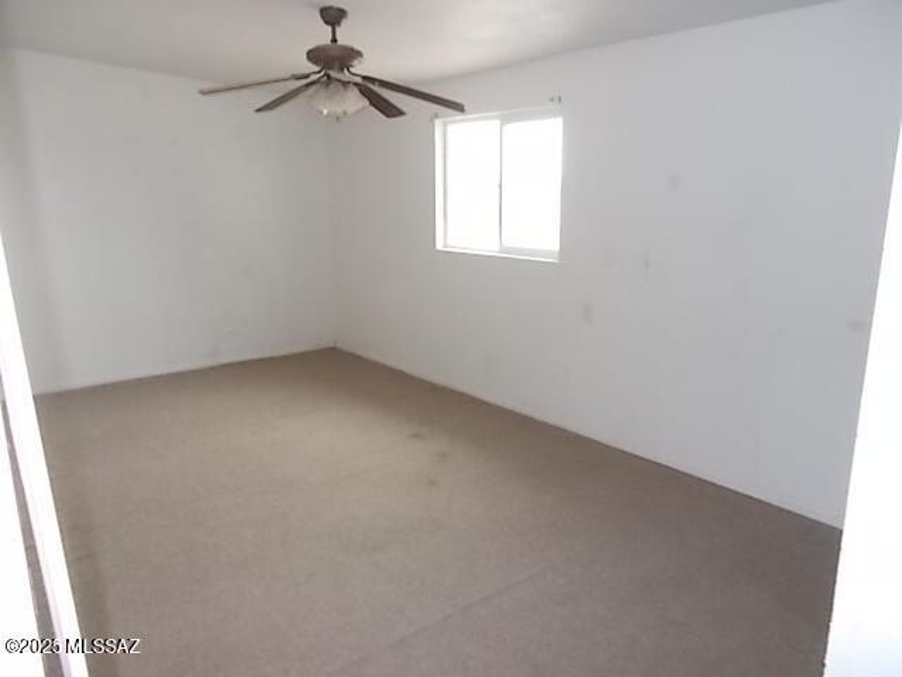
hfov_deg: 67.3
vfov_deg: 53.1
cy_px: 338
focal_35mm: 26
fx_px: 677
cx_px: 451
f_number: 3.2
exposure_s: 1/25
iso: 200
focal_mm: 4.6
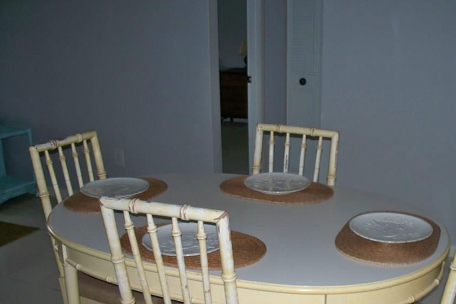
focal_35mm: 44
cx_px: 264
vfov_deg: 30.3
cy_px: 201
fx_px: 557
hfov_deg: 44.3
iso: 200
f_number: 2.8
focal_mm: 7.54
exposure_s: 1/30
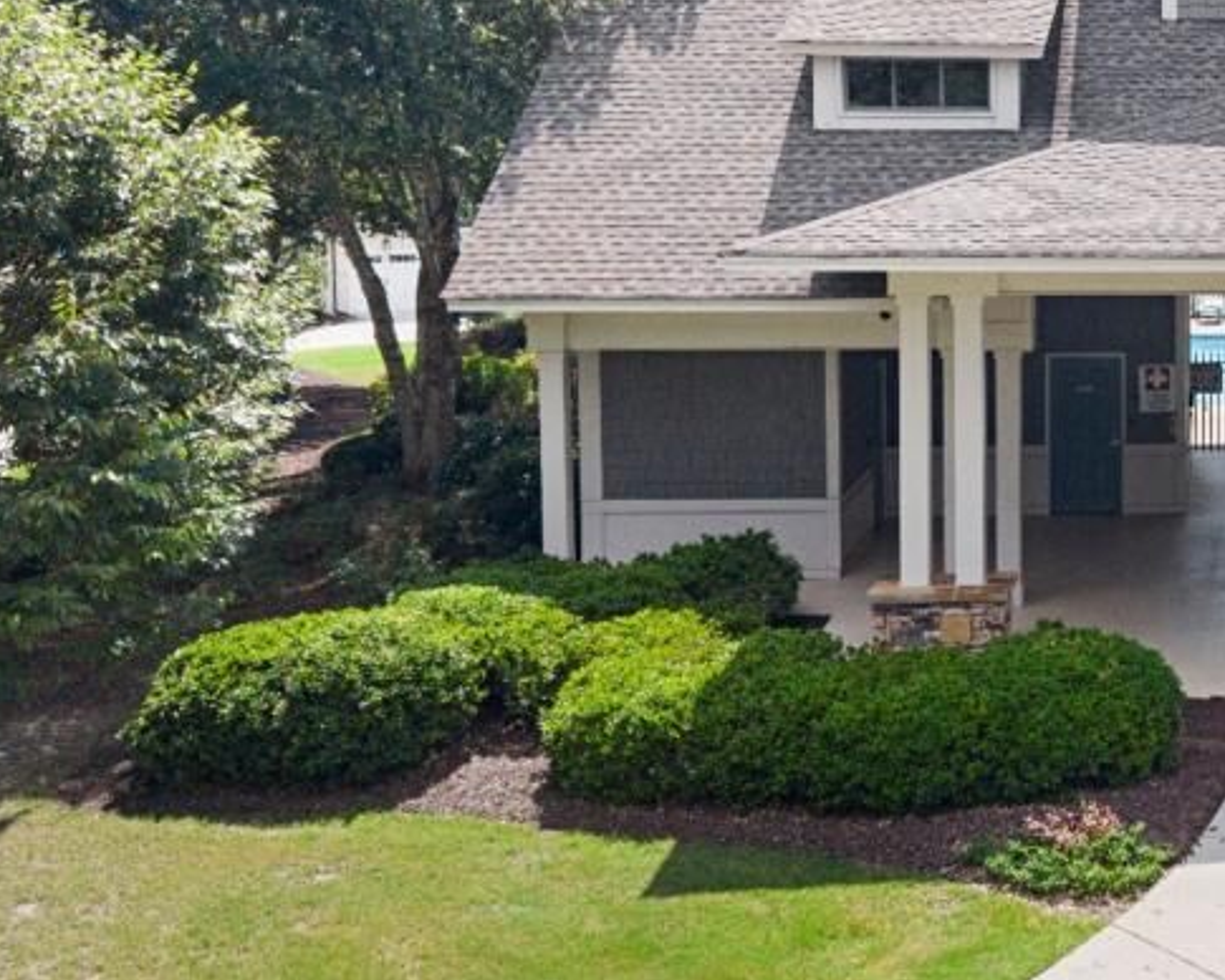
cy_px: 263
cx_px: 1331
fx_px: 2103
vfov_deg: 26.0
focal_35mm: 58
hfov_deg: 29.4
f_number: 1.8
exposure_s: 1/3200
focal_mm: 8.67
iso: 200
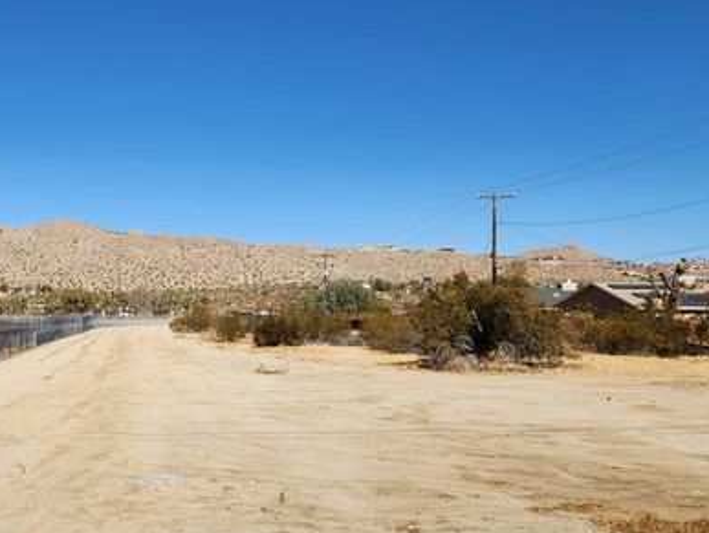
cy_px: 317
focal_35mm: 38
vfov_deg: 37.6
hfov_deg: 47.3
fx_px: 779
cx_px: 187
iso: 20
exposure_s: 1/2897
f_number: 1.8
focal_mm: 5.4
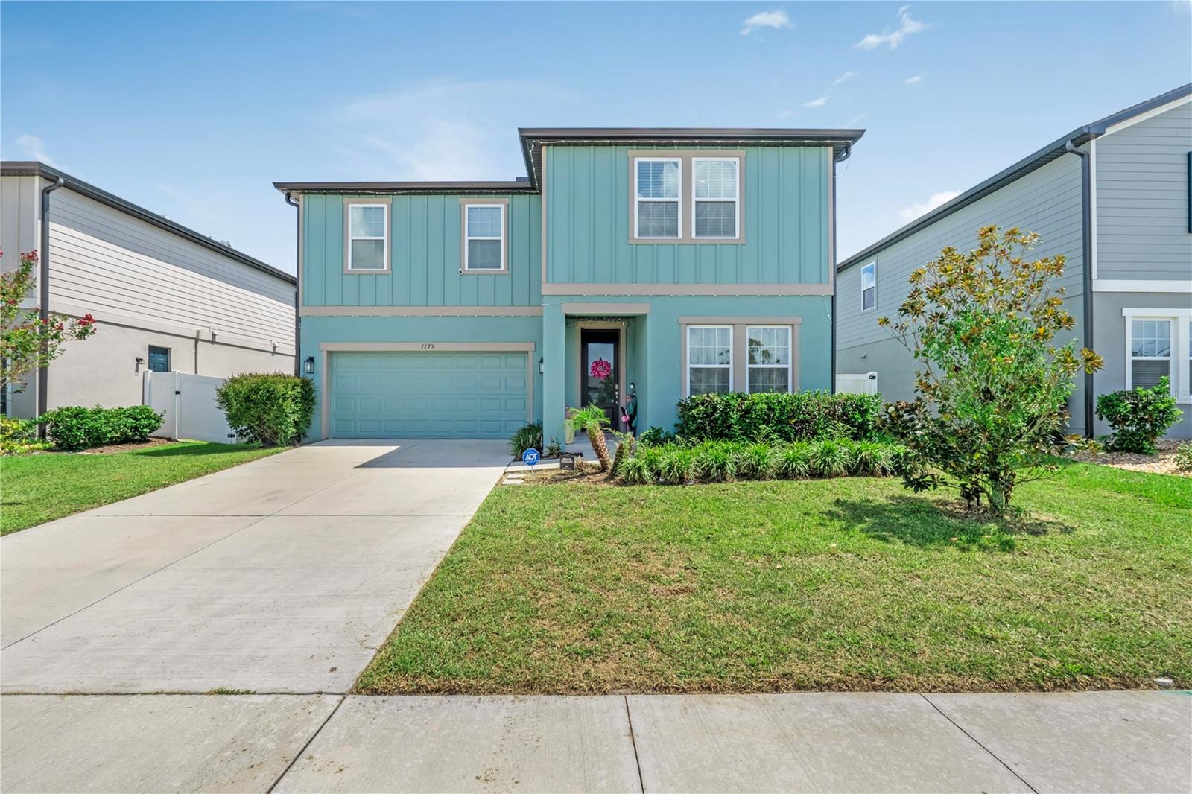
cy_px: 397
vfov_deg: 72.0
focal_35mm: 16
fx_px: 546
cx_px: 596
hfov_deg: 95.0
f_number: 9
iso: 250
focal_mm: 11
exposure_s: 1/4000
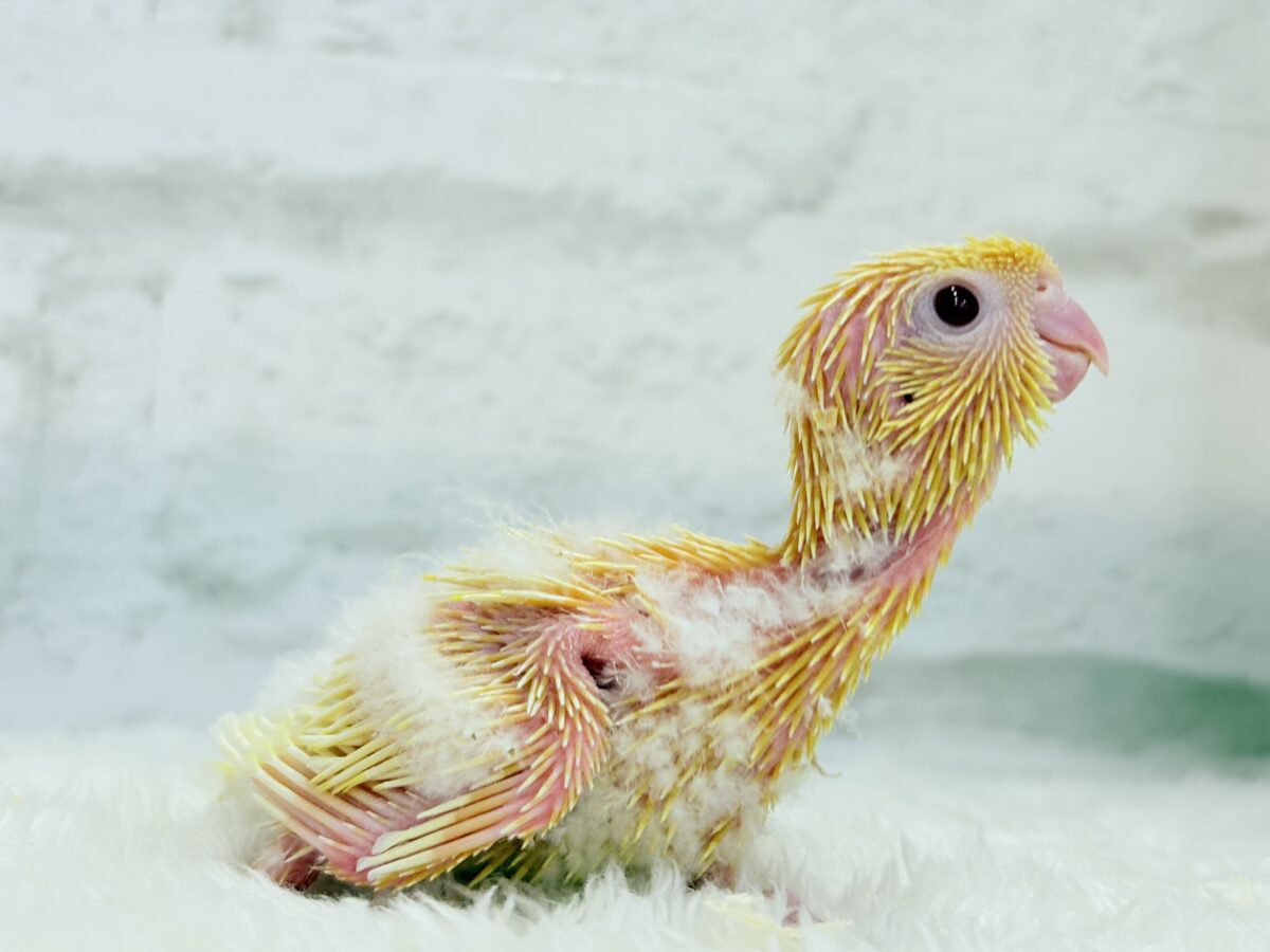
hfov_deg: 36.8
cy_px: 476
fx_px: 1908
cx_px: 635
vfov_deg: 28.0
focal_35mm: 52
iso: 64
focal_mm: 5.96
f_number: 1.6
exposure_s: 1/100
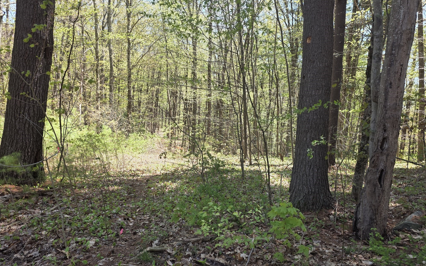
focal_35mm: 25
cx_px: 215
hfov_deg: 72.5
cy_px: 148
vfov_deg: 49.2
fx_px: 290
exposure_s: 1/359
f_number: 1.7
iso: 50
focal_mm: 6.25
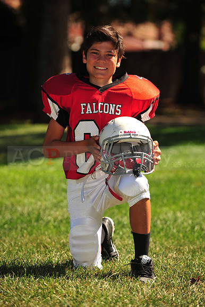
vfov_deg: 11.4
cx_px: 102
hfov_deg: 7.6
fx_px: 1539
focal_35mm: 180
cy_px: 154
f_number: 4.5
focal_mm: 180
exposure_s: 1/640
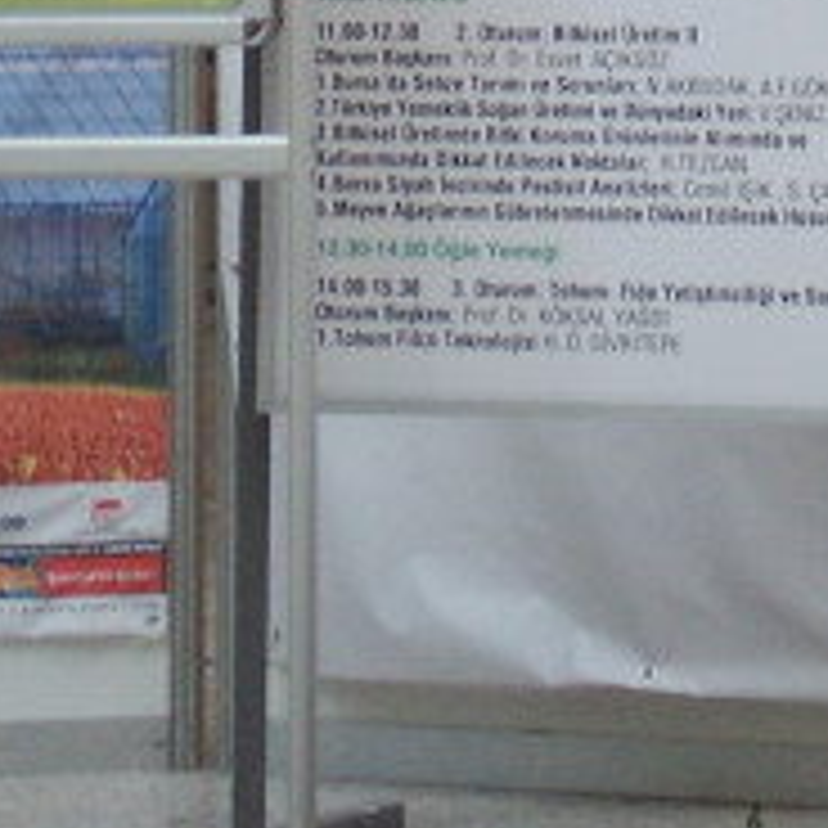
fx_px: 8497
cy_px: -504
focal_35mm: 314
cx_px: 1260
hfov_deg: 5.5
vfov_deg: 5.5
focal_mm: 13.5
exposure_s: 1/40
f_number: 3.5
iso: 80
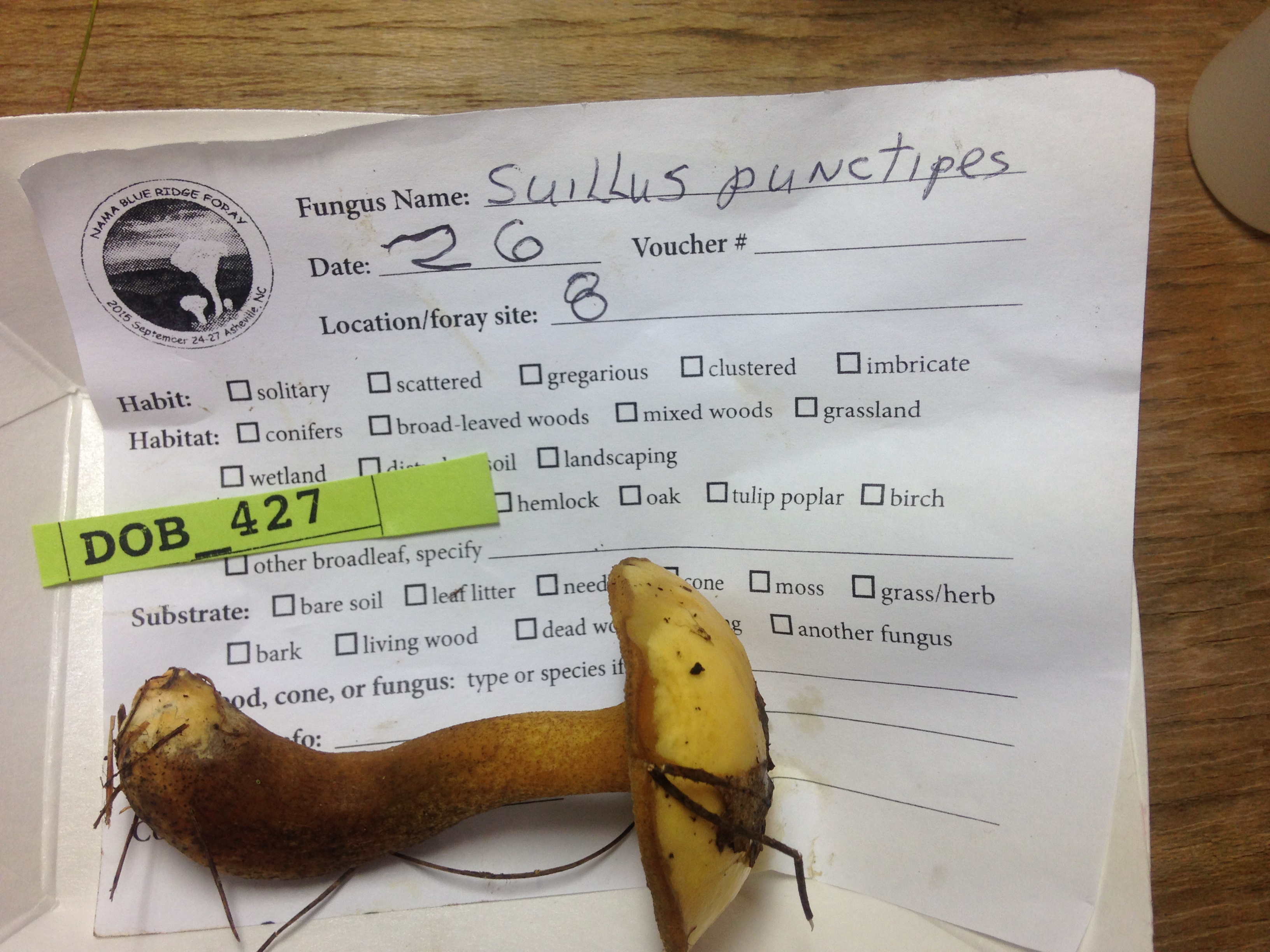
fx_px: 1211
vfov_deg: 42.9
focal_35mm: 33
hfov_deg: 55.4
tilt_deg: -75.5
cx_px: 635
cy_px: 476
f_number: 2.4
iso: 64
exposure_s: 1/120
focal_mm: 4.12
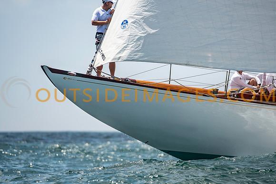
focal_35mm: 540
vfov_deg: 2.5
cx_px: 138
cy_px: 92
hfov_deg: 3.8
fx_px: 4139
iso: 400
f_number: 4
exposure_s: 1/4000
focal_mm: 350
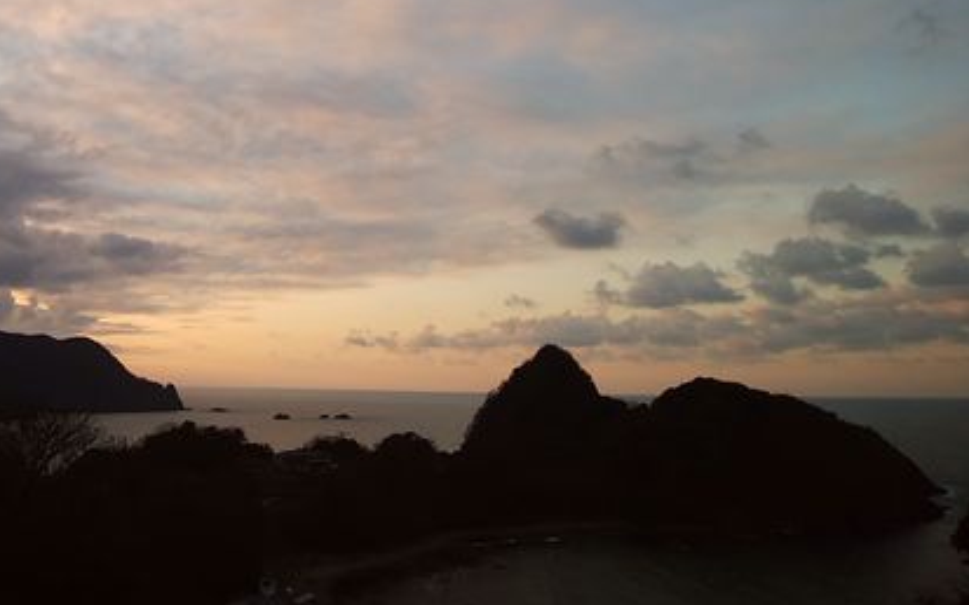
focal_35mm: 33
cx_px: 291
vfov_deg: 36.8
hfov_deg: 56.4
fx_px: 871
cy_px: 110
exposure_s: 1/429
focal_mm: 3
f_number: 2
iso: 32
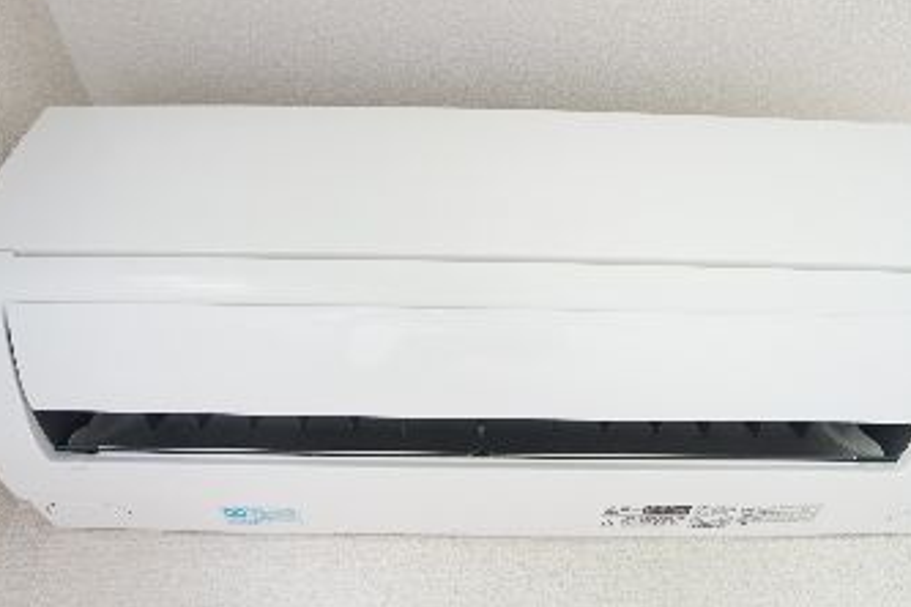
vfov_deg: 36.7
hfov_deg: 53.1
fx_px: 911
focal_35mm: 36
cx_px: 492
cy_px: 368
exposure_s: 1/160
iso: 1000
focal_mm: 16
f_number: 4
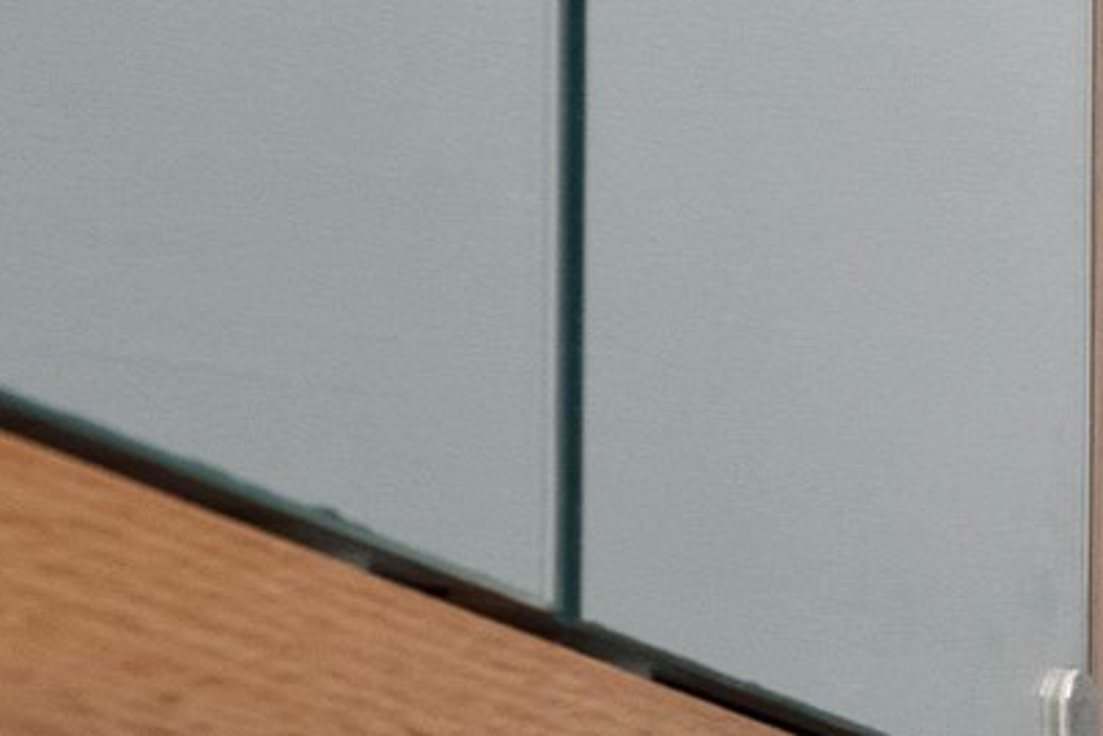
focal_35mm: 107
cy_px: 1343
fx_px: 3278
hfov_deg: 9.8
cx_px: 3800
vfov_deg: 11.8
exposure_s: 1/20
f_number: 8
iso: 1000
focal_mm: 14
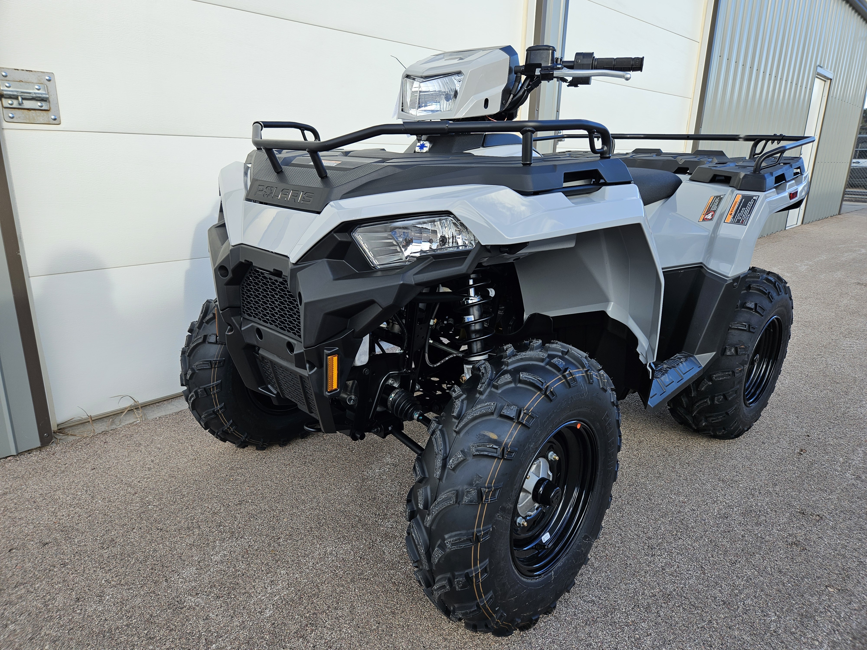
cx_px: 434
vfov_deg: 58.9
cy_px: 325
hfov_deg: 73.9
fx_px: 576
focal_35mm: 23
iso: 25
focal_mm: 5.4
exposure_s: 1/299
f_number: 1.8
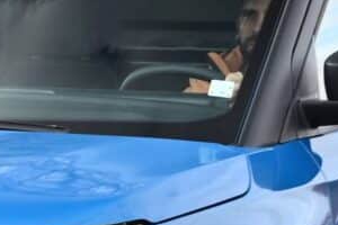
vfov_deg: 5.3
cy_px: 208
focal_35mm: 259
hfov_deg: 7.7
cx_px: -279
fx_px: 2432
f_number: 5.6
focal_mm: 38
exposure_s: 1/125
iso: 200
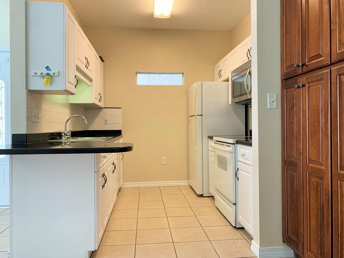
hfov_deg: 67.3
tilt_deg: -0.5
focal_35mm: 26
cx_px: 172
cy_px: 129
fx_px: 258
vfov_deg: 53.1
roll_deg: +0.5
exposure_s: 1/60
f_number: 1.8
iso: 80
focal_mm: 4.25
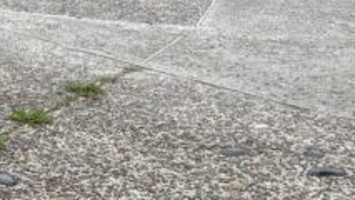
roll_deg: +0.5
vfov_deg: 6.2
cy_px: -543
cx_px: -375
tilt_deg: +1.4
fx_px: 1601
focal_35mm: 170
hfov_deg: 11.3
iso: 50
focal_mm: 5.96
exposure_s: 1/2747
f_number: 1.6
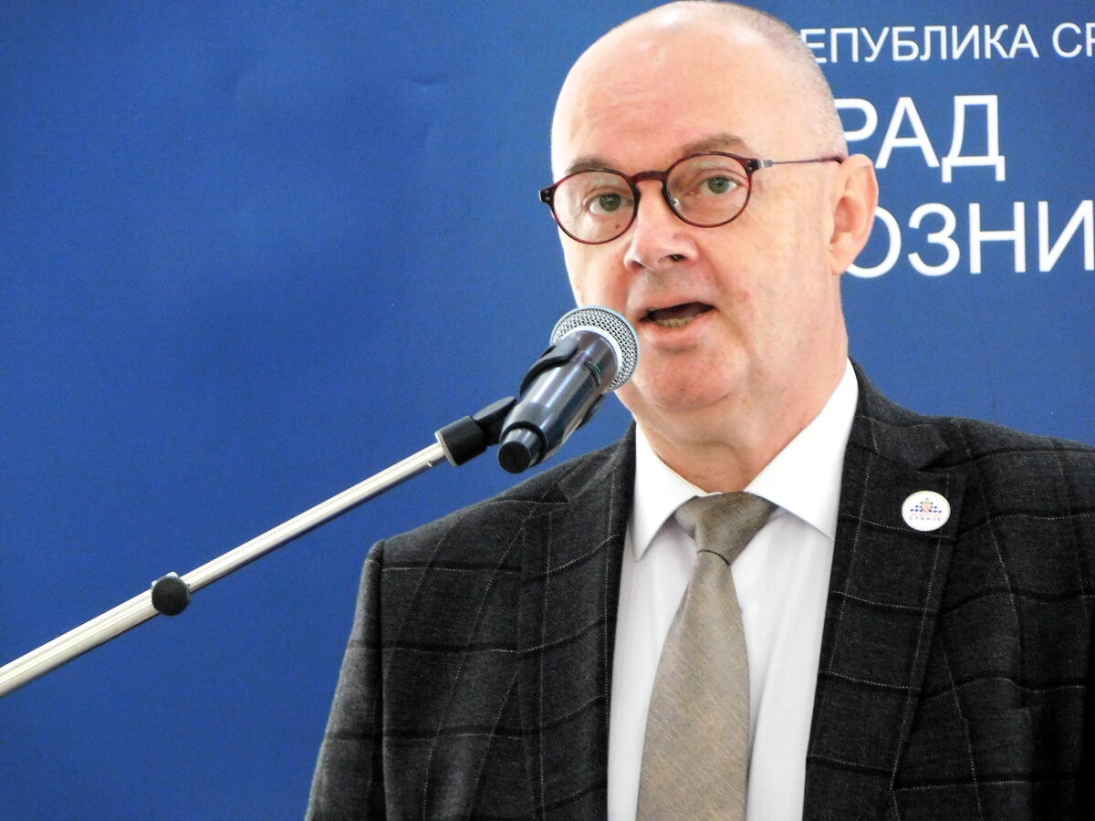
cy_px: 410
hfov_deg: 3.9
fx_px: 16259
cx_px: 548
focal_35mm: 514
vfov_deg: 2.9
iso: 800
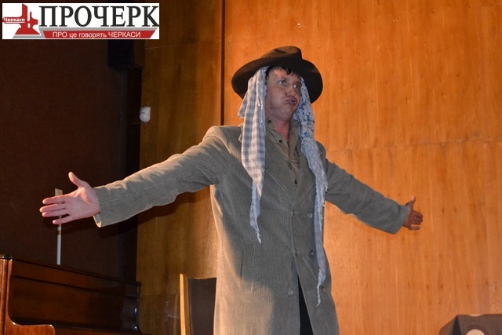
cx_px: 251
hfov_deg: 33.4
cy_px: 168
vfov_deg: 22.6
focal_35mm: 60
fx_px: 837
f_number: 5.3
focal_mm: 40
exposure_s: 1/60
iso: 3200
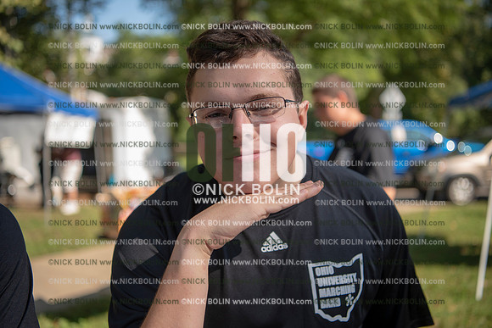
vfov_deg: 29.9
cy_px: 164
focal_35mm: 45
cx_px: 246
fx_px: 615
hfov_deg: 43.6
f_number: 2.8
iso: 100
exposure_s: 1/640
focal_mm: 45
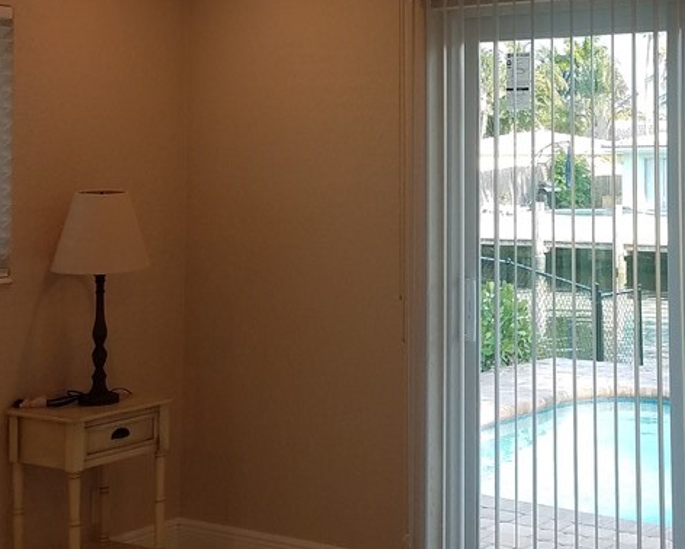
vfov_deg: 27.2
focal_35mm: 55
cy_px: 121
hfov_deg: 33.4
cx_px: 527
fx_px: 1115
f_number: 1.7
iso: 40
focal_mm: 4.2
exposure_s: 1/183
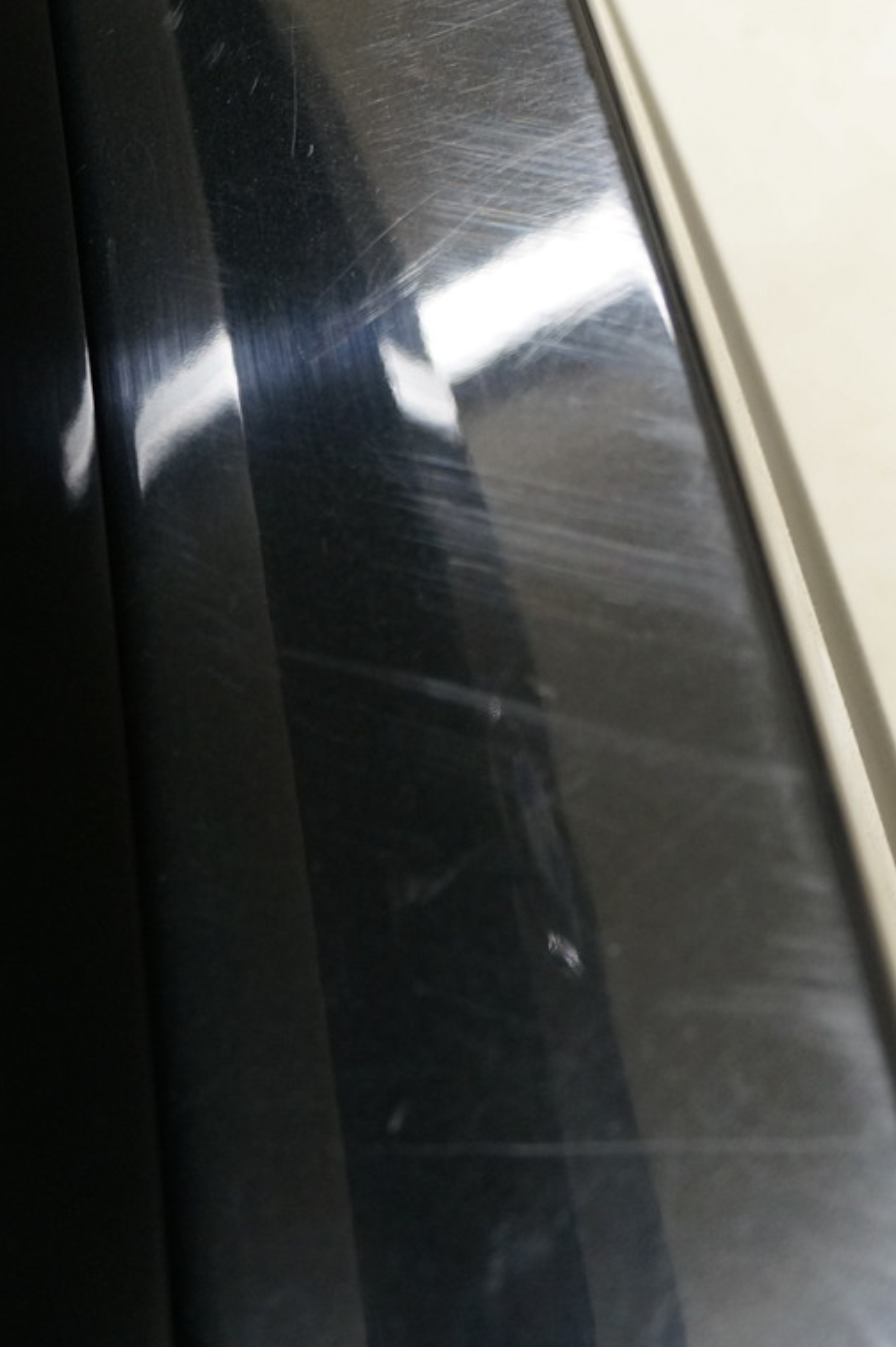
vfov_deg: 36.3
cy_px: 680
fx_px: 2056
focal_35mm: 55
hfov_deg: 24.5
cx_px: 351
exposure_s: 1/60
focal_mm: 18
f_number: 4
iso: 800
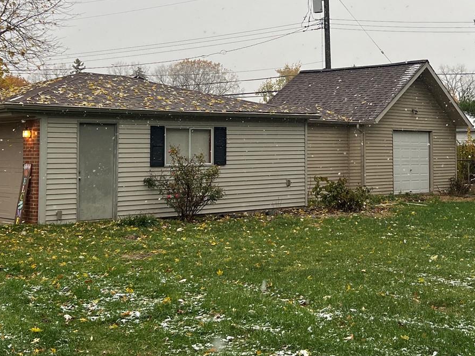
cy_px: 110
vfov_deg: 24.3
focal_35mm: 60
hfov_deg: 32.0
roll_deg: +0.5
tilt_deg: +2.6
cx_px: 297
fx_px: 824
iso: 50
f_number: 1.5
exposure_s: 1/337
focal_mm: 5.7
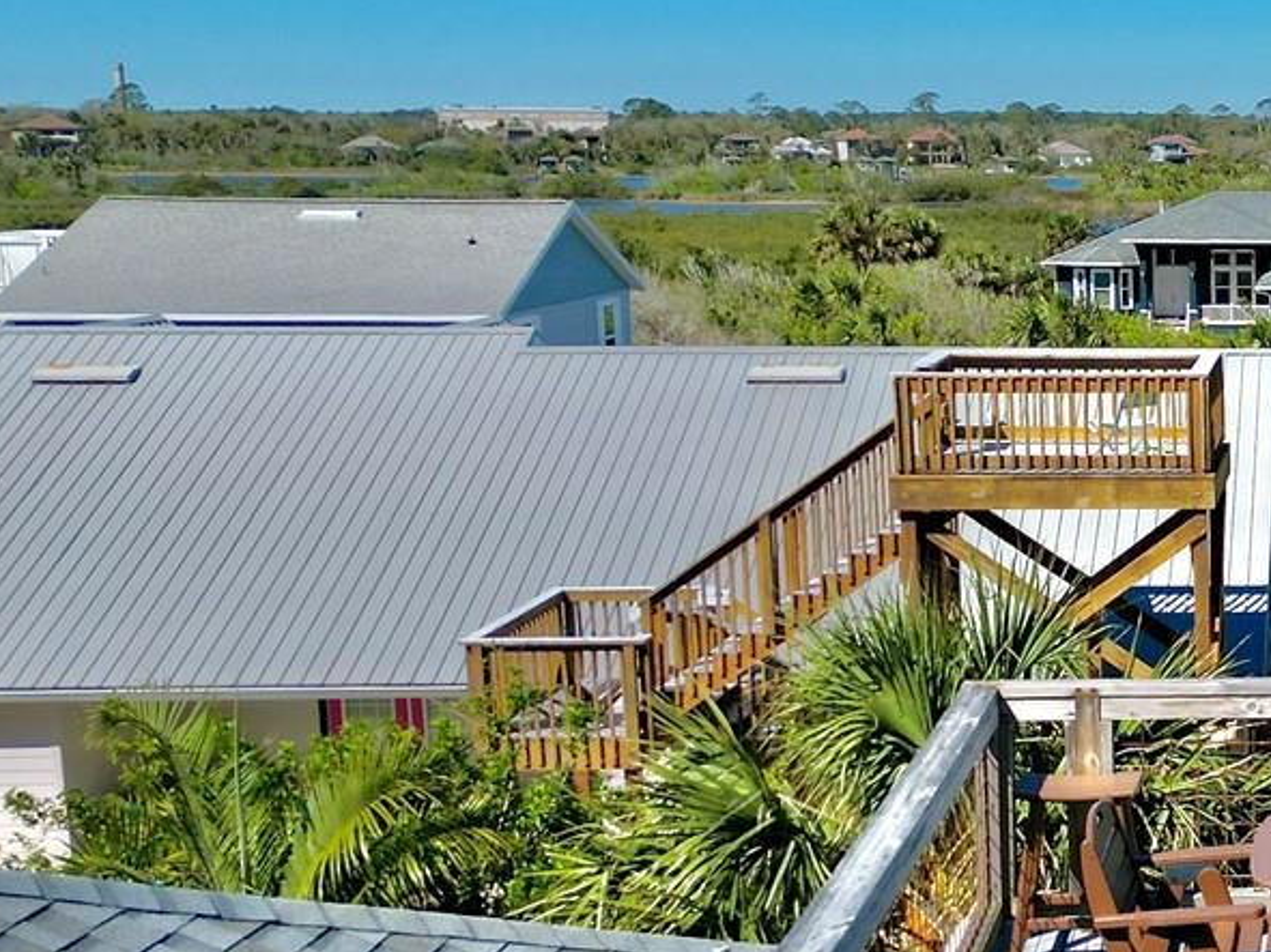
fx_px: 2386
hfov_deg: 26.9
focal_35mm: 65
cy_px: 578
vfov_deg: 22.5
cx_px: 1460
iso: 130
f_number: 1.7
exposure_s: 1/6400
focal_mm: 6.72
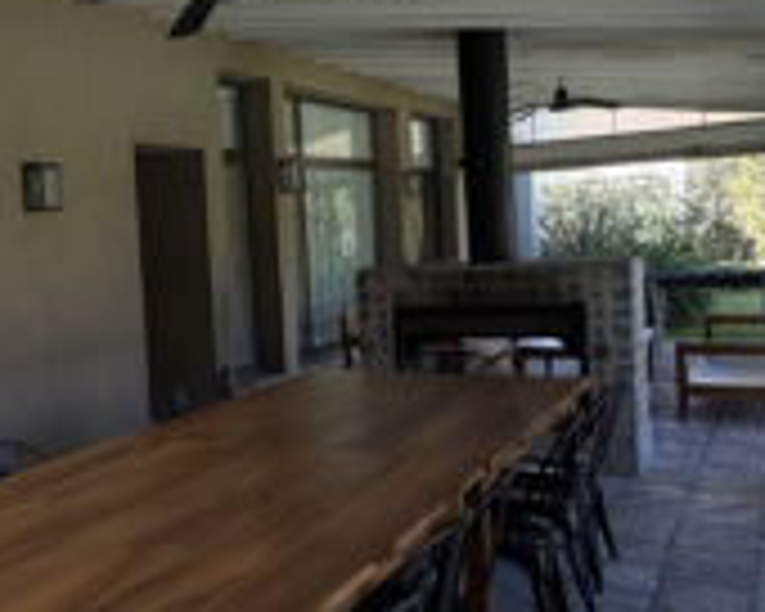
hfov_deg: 35.2
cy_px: 270
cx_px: -27
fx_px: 1064
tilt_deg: -1.0
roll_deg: +4.0
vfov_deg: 32.1
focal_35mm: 47
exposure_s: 1/323
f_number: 2.2
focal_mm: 2.22
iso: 50
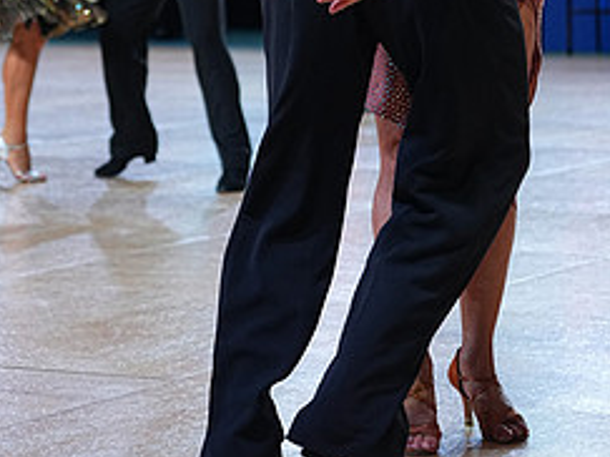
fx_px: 2836
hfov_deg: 12.3
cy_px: -133
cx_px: 318
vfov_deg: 9.1
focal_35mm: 161
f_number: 4
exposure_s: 1/500
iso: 1000
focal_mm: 70
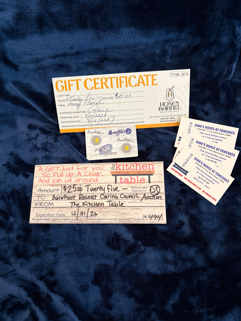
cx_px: 120
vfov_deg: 67.3
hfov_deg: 53.1
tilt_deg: -74.6
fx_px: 241
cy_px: 160
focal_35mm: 26
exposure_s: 1/60
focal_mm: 5.96
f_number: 1.6
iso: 320
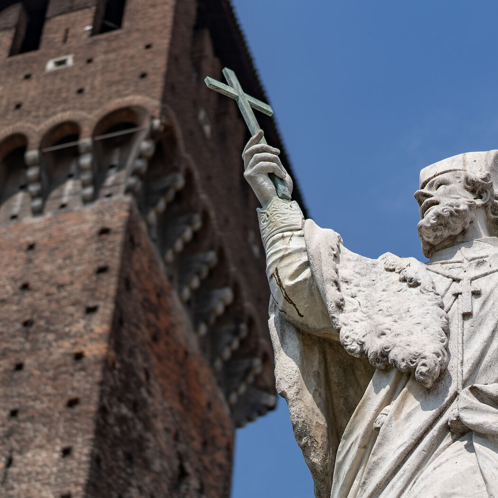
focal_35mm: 102
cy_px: 279
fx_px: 1660
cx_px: 228
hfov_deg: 17.1
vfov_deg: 17.1
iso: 100
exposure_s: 1/4000
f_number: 1.7
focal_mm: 35
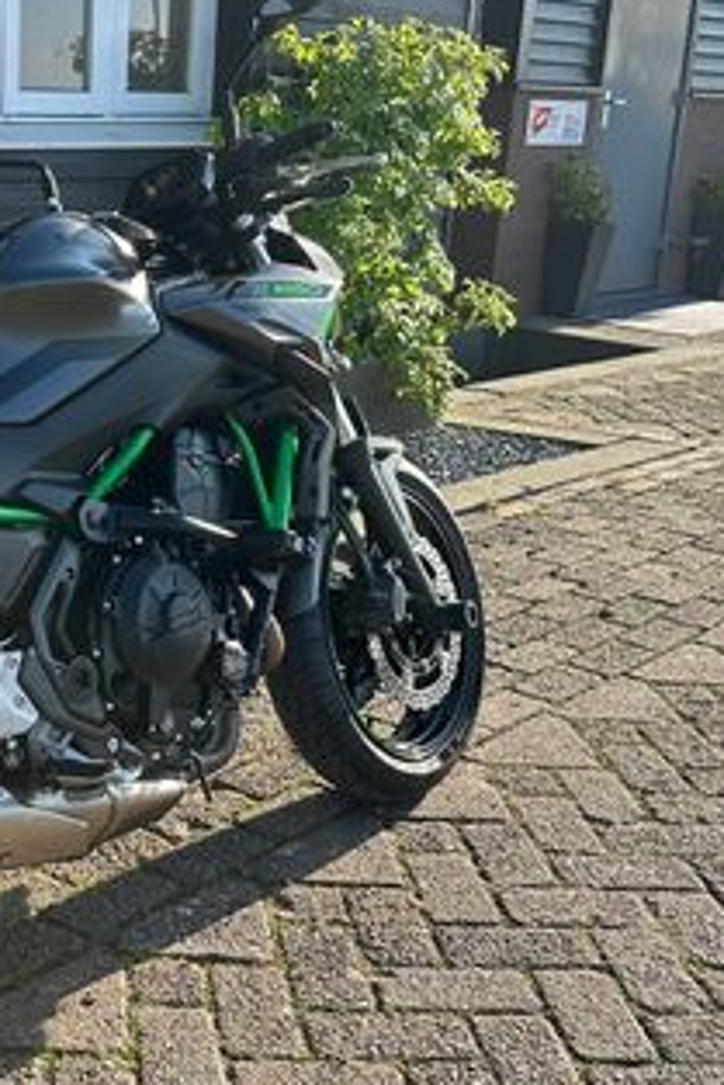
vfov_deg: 38.8
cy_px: 586
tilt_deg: -17.1
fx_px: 1537
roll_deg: -1.4
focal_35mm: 51
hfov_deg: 25.0
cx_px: -35
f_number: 1.78
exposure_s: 1/1183
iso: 80
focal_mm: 6.86
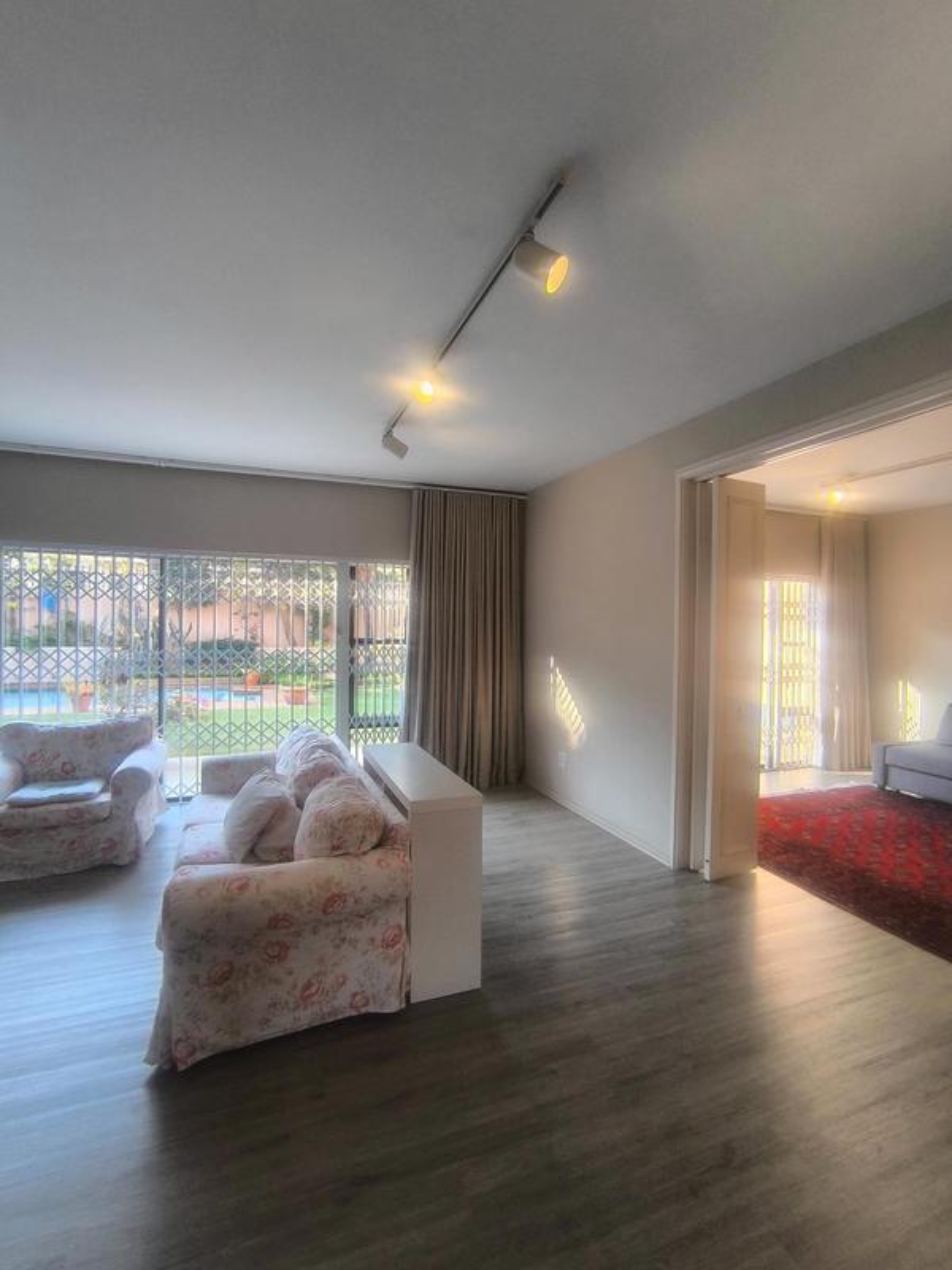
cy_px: 635
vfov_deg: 94.5
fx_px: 587
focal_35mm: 16
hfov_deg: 78.1
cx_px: 476
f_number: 2.2
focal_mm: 1.65
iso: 100
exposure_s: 1/50
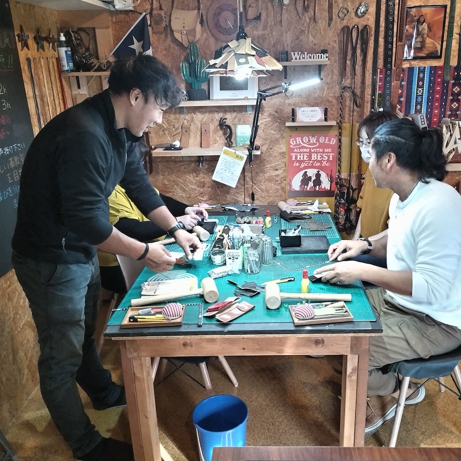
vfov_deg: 52.5
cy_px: 231
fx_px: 467
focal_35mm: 31
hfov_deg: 52.4
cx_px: 258
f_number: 1.79
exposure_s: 1/60
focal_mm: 4.8
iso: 931
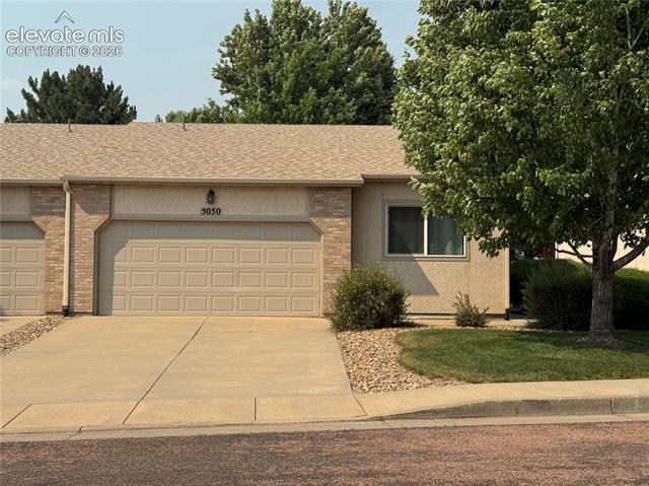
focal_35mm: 48
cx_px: 324
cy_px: 243
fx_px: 899
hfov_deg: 39.7
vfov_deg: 30.2
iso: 64
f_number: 1.78
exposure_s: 1/5848
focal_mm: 6.76
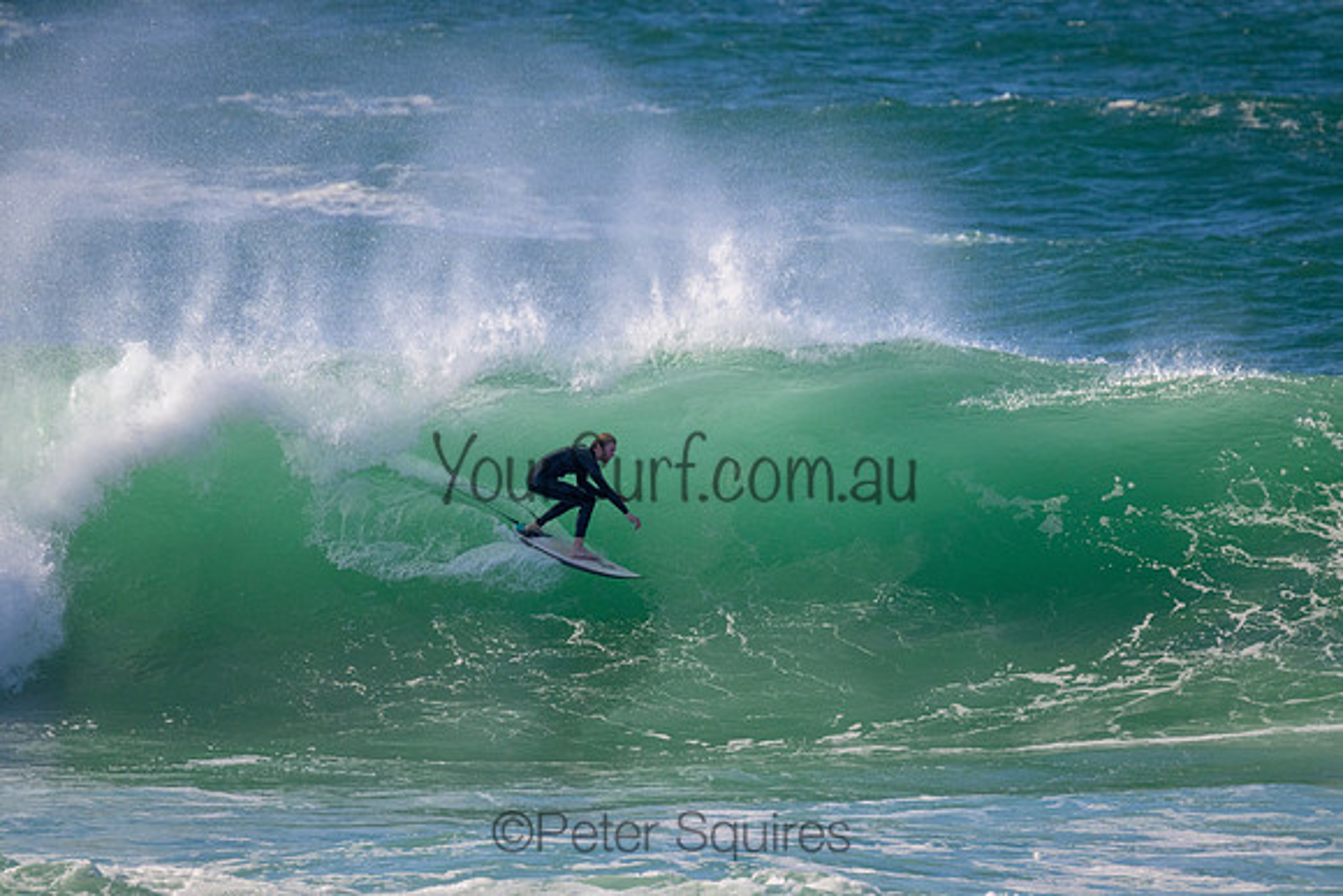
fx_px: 29850
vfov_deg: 1.7
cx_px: 672
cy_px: 448
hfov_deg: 2.6
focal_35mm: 800
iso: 2000
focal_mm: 800
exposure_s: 1/2000
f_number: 11
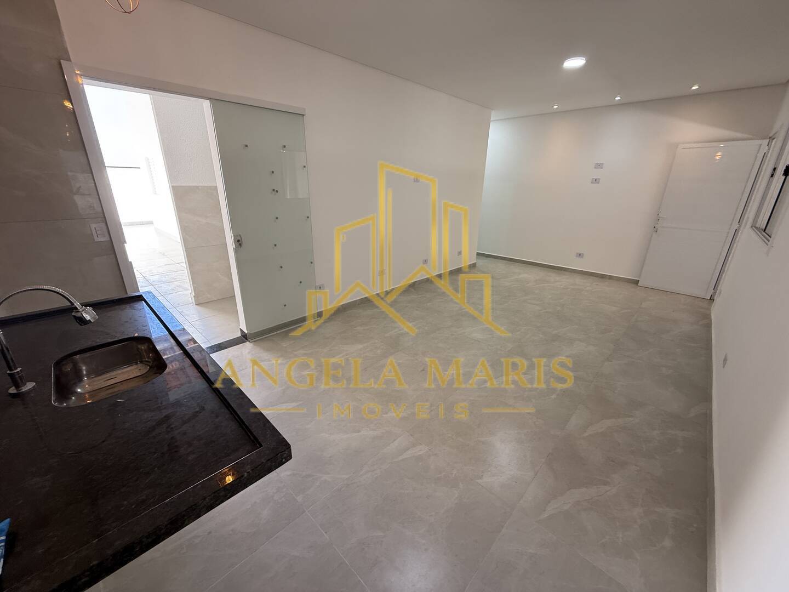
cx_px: 394
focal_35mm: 14
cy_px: 296
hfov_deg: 102.1
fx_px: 319
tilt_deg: -18.5
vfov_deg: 85.7
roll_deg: +0.3
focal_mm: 2.22
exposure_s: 1/99
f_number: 2.2
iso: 125
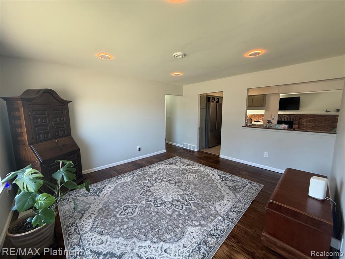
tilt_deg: -8.0
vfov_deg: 85.7
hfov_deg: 102.1
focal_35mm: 14
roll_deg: +0.1
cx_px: 172
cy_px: 130
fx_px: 140
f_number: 2.2
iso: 100
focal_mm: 2.22
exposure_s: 1/99
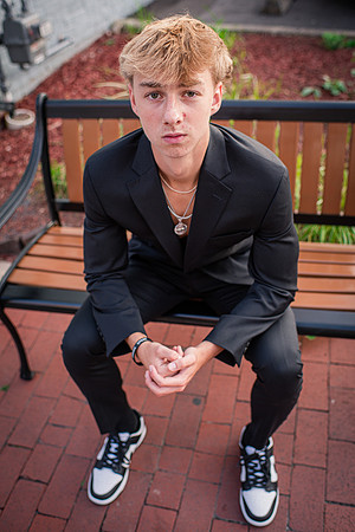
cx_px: 178
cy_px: 266
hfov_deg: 37.9
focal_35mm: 35
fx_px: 518
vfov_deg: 54.4
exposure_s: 1/160
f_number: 2.8
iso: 250
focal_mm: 35
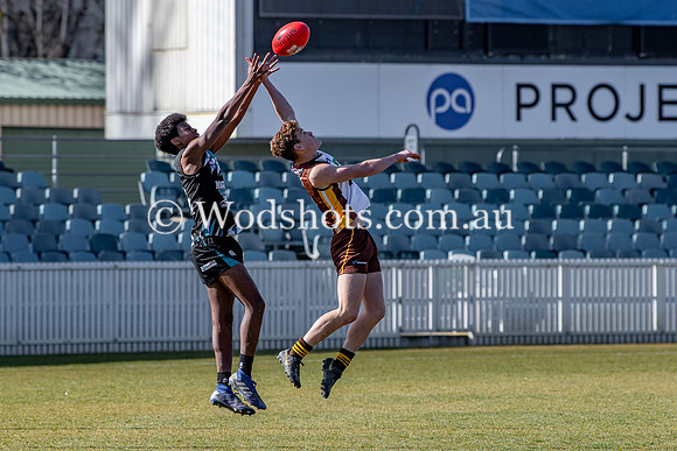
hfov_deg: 5.1
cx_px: 338
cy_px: 226
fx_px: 7675
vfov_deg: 3.4
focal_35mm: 408
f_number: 4
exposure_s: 1/2000
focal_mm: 200
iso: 200
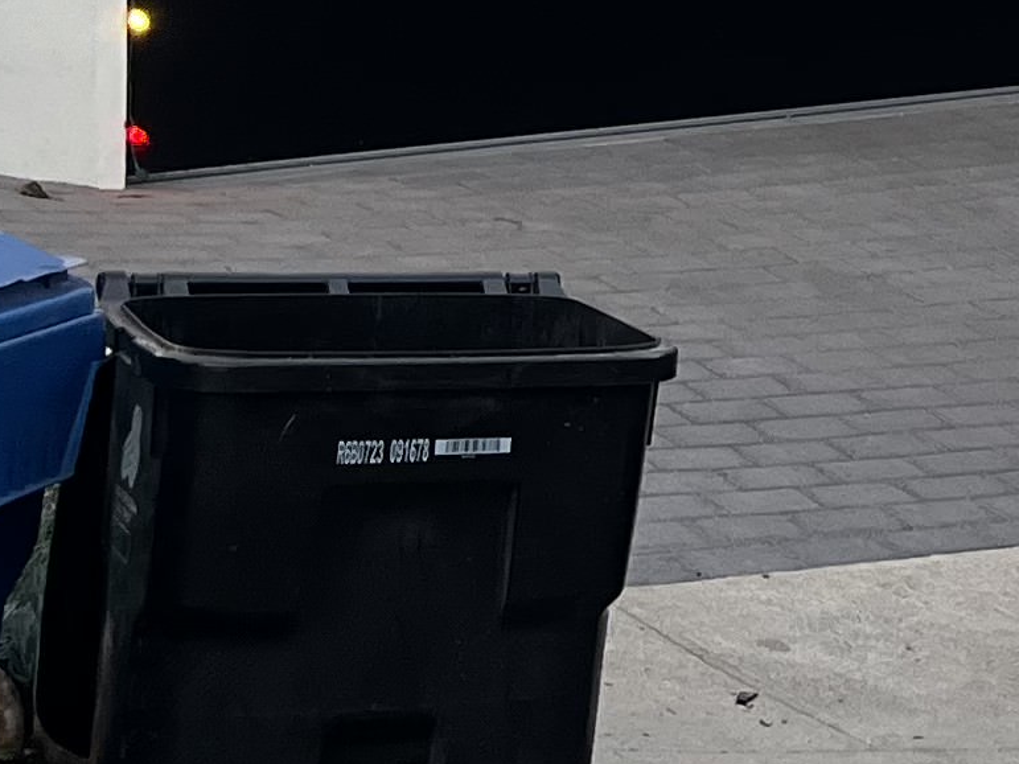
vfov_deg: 10.2
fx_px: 4003
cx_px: 1844
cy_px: -648
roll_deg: +0.6
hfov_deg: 13.1
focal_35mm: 136
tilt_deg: +2.7
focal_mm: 5.1
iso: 80
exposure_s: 1/120
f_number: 1.6
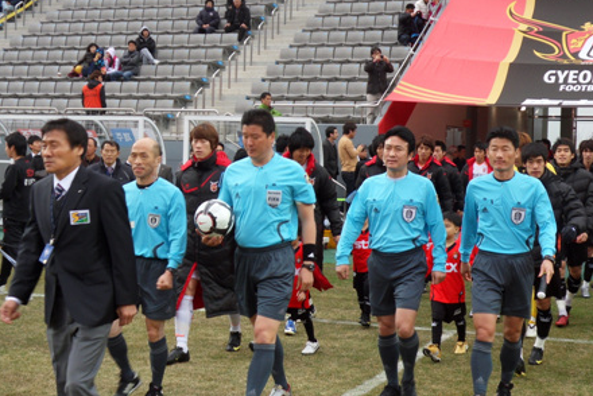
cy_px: 197
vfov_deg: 20.0
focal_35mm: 68
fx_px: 1121
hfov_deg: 29.6
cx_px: 329
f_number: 4.2
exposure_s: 1/90
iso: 80
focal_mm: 7.9
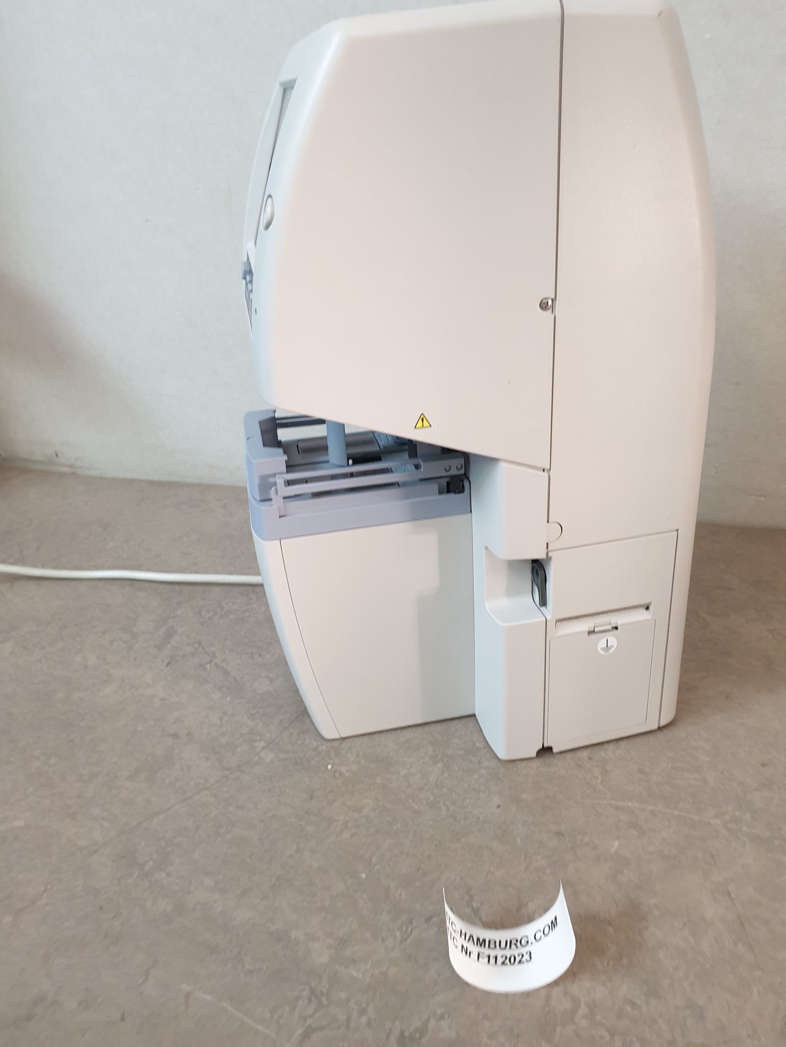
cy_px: 505
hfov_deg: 51.4
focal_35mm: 27
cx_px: 386
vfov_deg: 65.3
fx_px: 817
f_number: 2.4
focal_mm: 4.3
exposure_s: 1/50
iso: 320
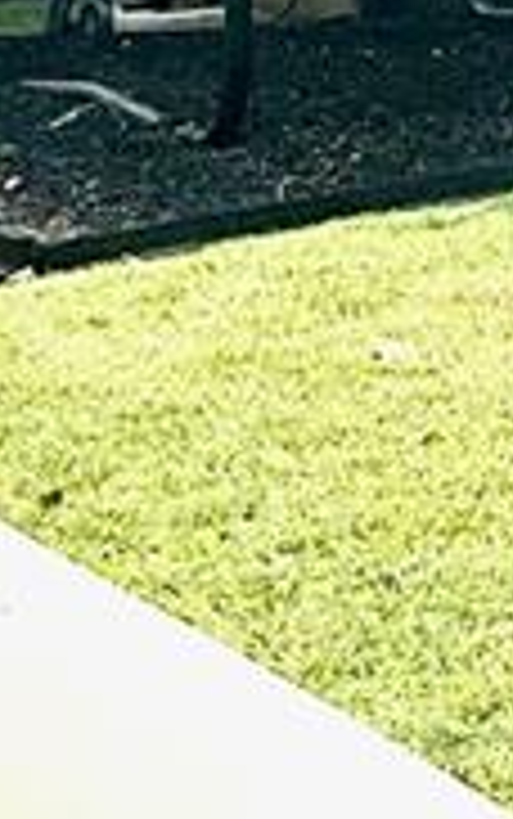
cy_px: -675
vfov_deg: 11.2
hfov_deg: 7.4
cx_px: 860
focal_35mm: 173
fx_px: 3864
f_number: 1.8
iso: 25
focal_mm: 3
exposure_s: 1/1626
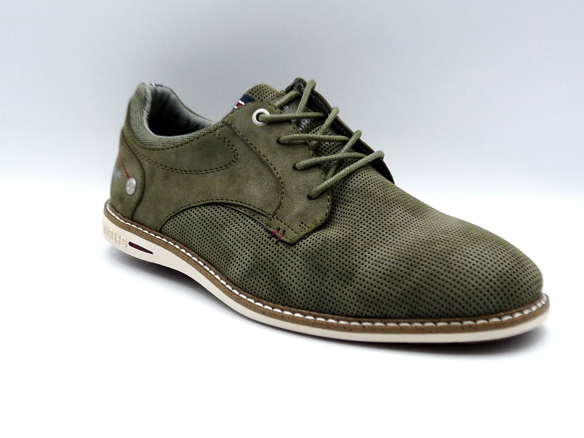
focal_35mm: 48
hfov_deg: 39.7
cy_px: 219
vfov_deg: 30.3
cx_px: 292
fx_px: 810
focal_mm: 4.8
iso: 100
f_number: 4
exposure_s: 1/200
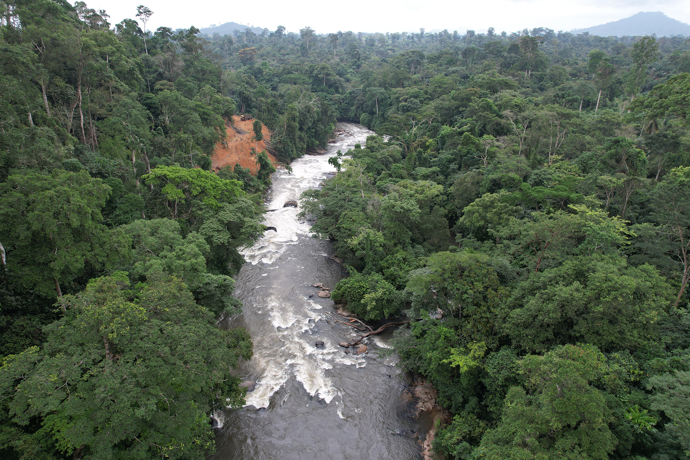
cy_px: 230
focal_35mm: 22
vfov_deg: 57.2
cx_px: 345
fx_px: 422
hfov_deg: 78.6
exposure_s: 1/400
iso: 100
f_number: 2.8
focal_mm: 8.38
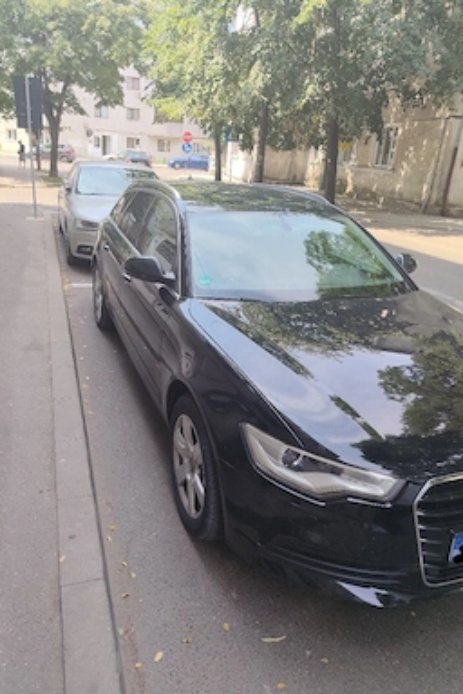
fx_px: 502
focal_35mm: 26
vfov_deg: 69.4
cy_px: 342
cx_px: 217
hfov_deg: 49.5
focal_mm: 5.24
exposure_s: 1/238
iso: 52
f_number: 1.7
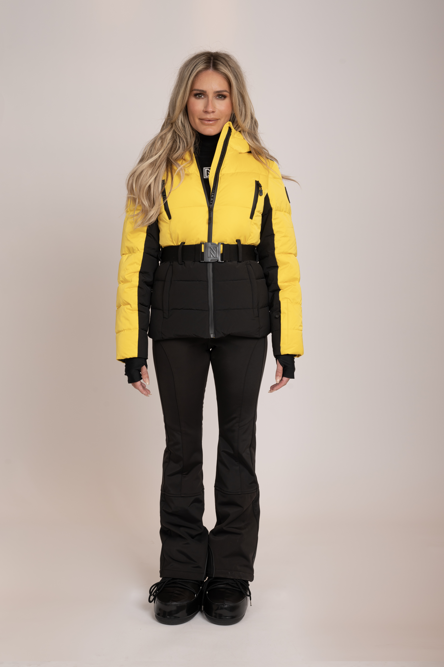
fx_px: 1037
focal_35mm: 56
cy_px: 334
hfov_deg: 24.2
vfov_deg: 35.7
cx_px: 222
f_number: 9
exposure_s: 1/200
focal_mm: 56
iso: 200
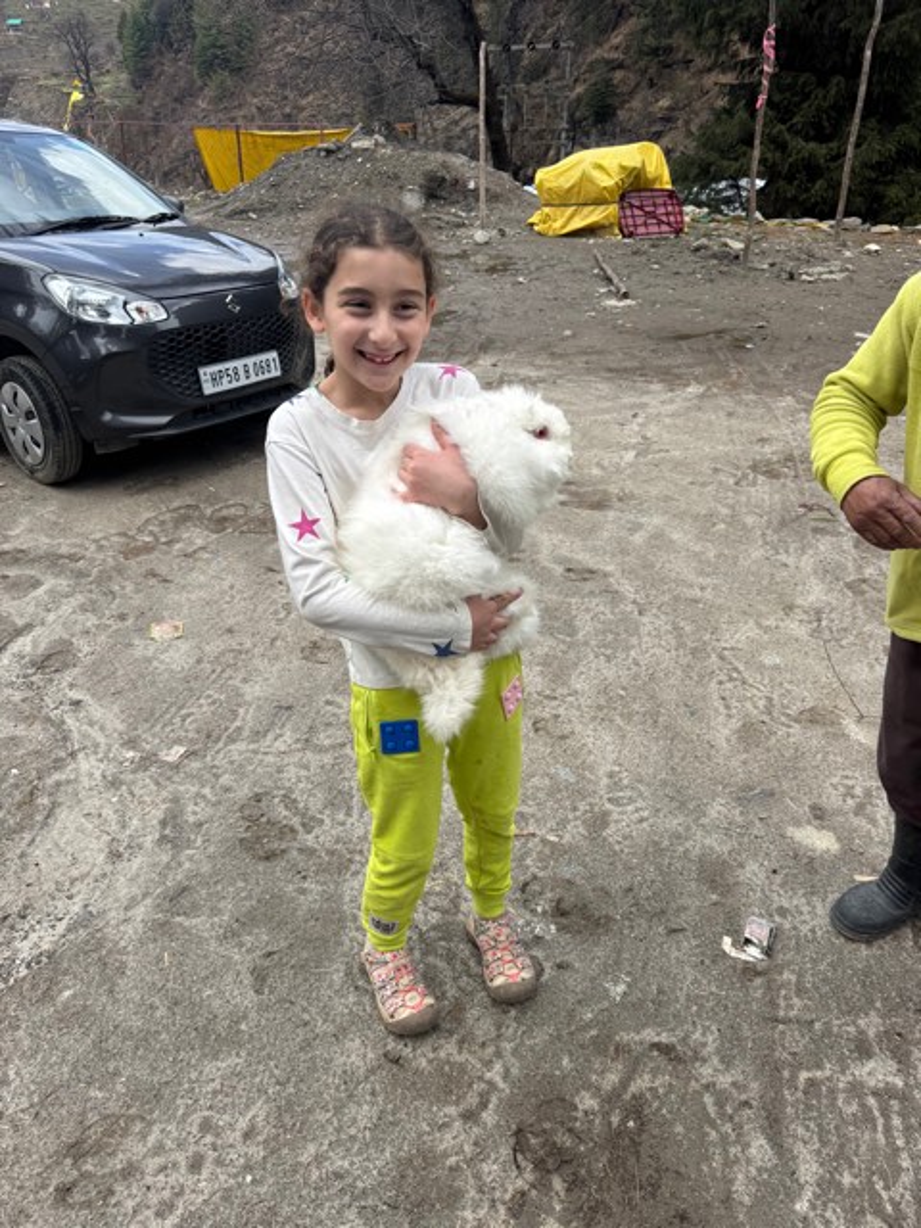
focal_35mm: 24
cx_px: 460
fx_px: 851
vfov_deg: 71.6
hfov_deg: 56.8
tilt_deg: -30.1
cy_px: 614
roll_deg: +1.4
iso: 80
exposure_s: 1/1767
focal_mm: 6.76
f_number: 1.78
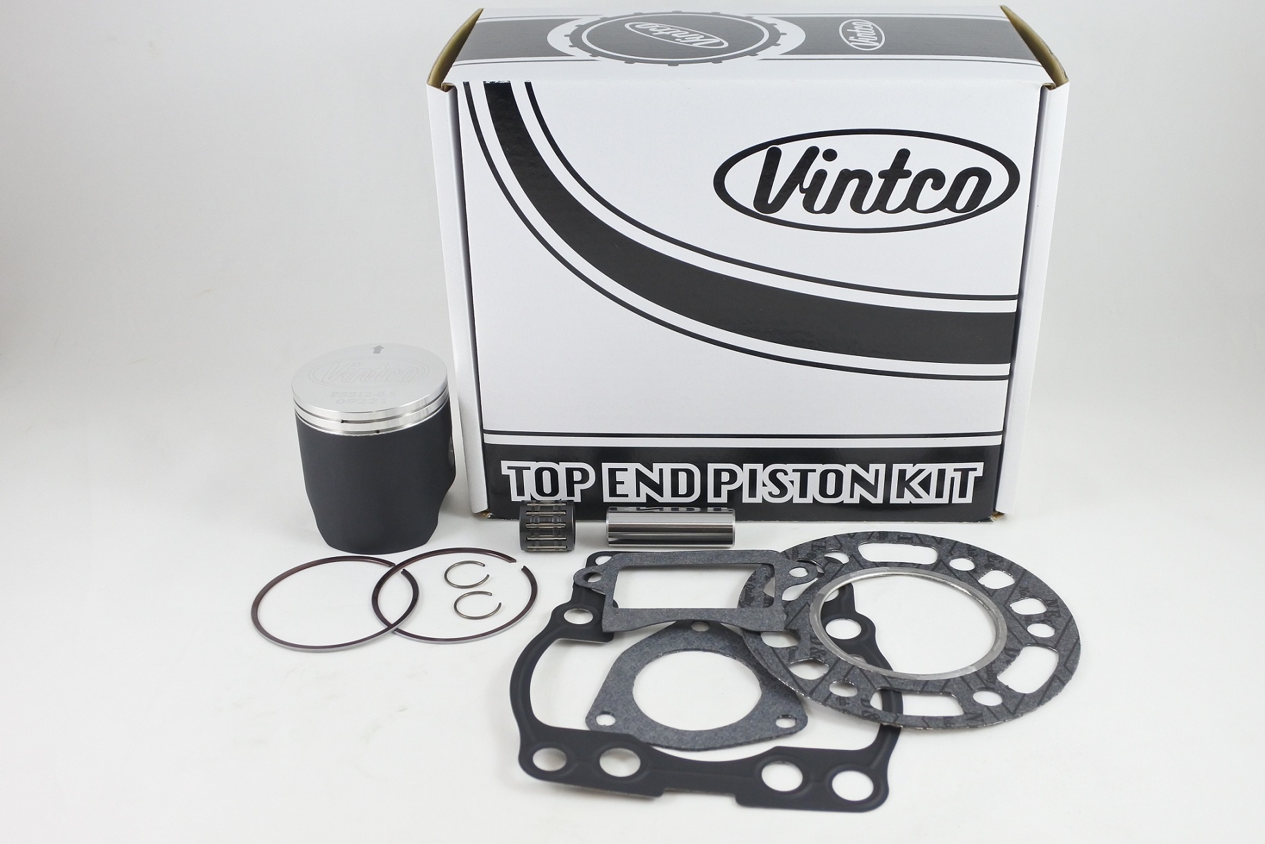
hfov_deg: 55.8
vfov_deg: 38.9
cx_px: 632
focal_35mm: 34
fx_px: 1195
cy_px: 422
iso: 500
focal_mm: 12.6
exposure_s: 1/125
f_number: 3.8
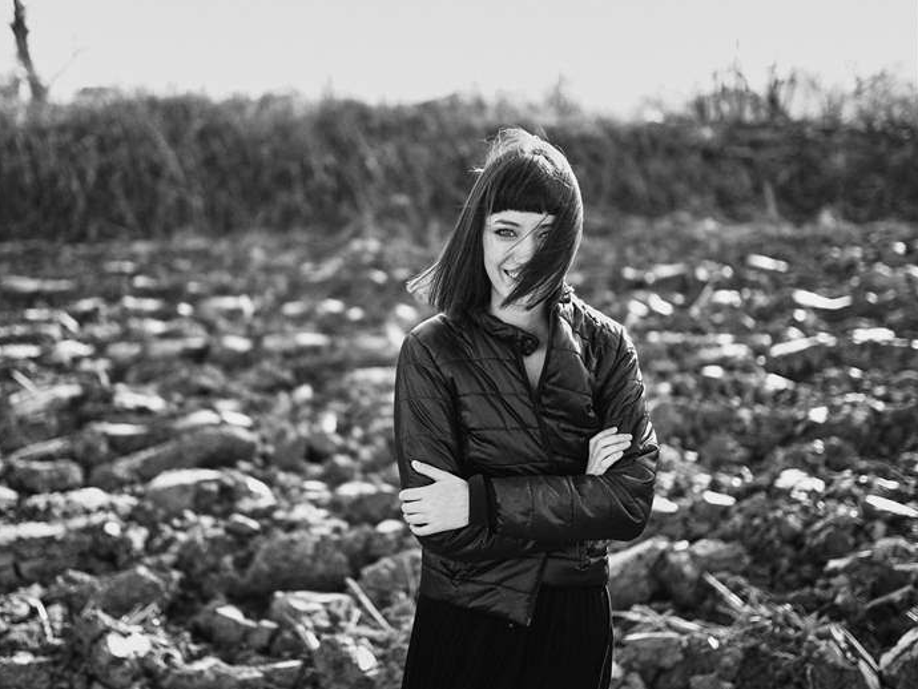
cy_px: 340
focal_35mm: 39
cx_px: 388
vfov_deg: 36.8
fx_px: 1035
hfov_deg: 47.7
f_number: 1.4
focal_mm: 35
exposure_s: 1/2000
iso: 320
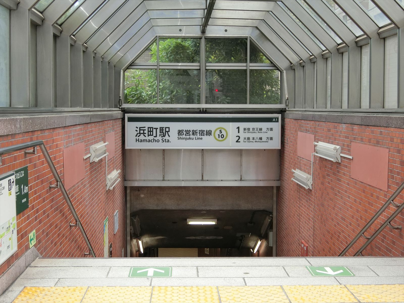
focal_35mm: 60
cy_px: 152
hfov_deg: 32.2
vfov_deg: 24.4
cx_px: 202
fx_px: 700
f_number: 4.8
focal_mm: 12.8
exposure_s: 1/125
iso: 160
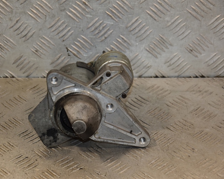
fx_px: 749
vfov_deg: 13.6
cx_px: 89
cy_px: 90
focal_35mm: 113
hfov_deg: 17.0
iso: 800
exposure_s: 1/200
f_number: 5.6
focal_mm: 66
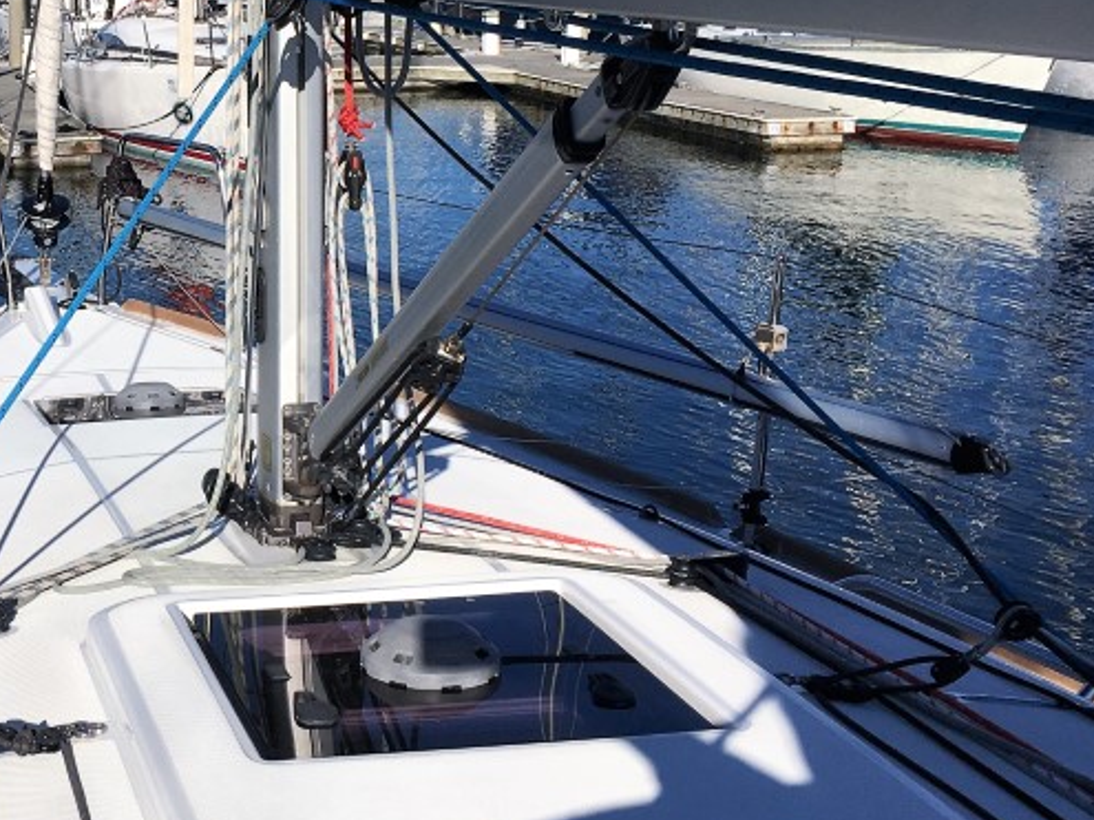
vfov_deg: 24.2
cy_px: 217
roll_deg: +0.1
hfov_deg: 30.4
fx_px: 1896
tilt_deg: -7.0
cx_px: 51
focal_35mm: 60
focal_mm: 4.15
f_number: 2.2
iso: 25
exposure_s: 1/2653
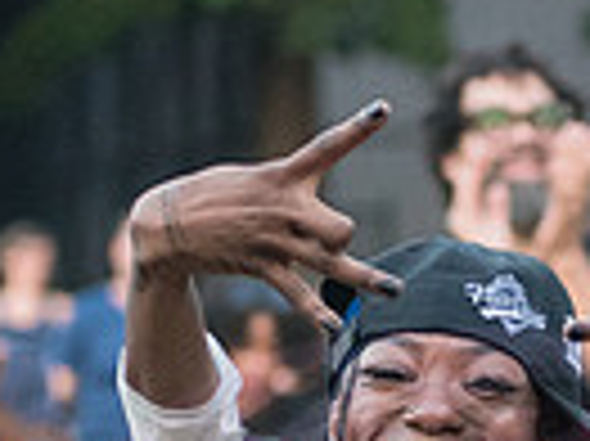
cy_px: 838
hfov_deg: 4.2
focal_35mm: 475
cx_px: 476
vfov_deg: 3.1
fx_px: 8089
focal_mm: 86
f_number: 3.2
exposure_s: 1/320
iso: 4000
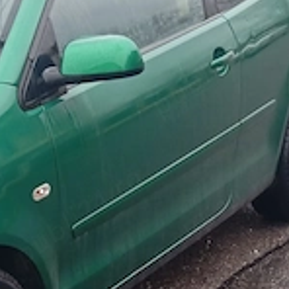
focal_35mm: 114
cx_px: 10
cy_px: 248
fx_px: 1077
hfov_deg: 15.1
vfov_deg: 15.2
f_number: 1.8
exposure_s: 1/50
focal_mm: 4.22
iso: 1030
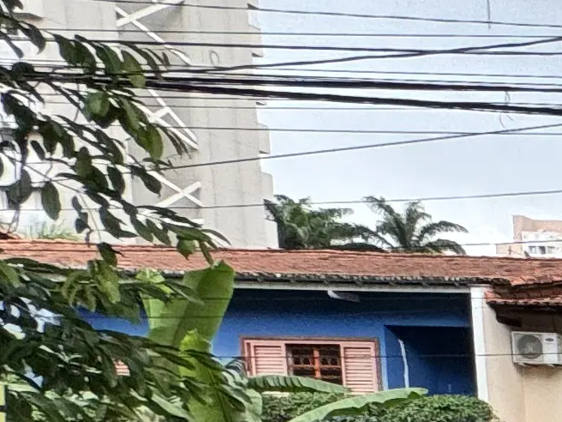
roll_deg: -0.6
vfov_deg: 15.5
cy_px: 678
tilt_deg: -5.4
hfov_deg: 12.3
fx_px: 1396
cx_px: 1596
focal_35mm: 86
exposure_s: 1/99
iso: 50
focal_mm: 2.22
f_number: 2.2
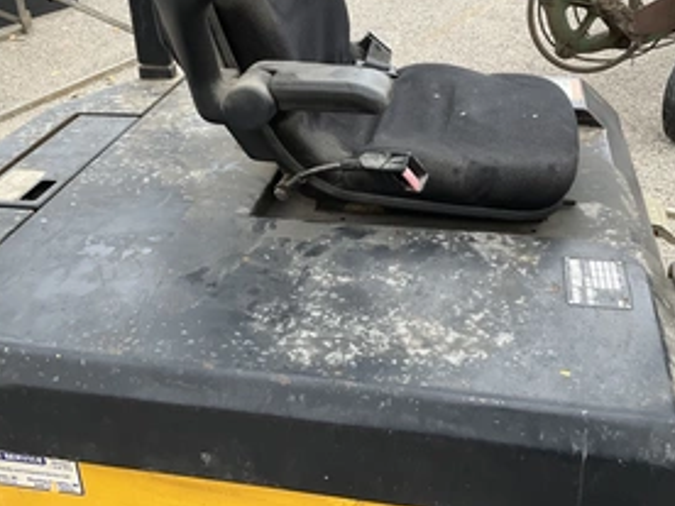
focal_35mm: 42
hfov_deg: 44.8
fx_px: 819
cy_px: 154
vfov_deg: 33.9
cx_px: 315
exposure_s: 1/94
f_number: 1.8
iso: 64
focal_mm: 3
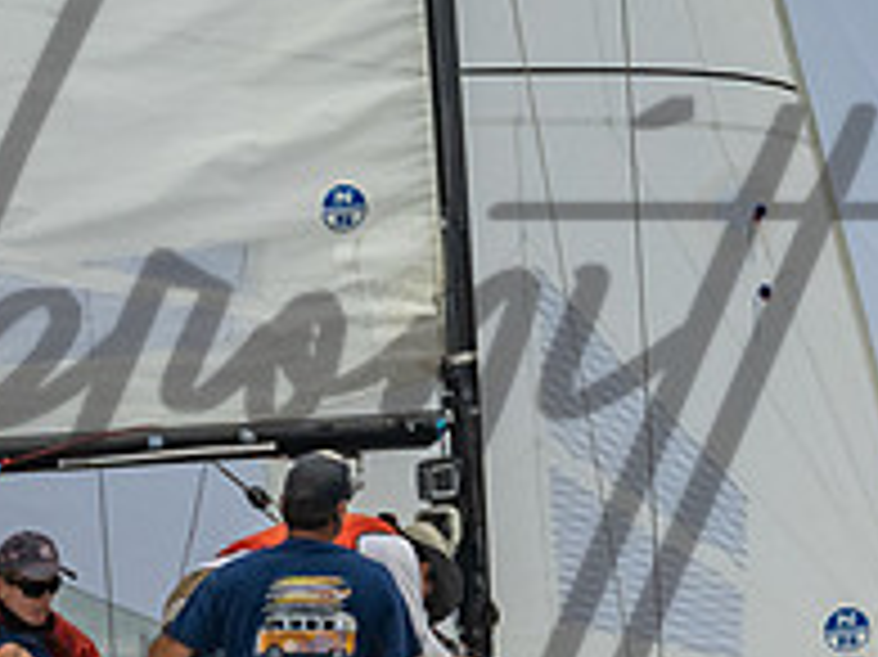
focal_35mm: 680
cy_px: 271
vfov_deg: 2.2
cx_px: 363
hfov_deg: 2.9
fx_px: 17237
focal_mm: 155
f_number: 9
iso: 800
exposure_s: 1/3200
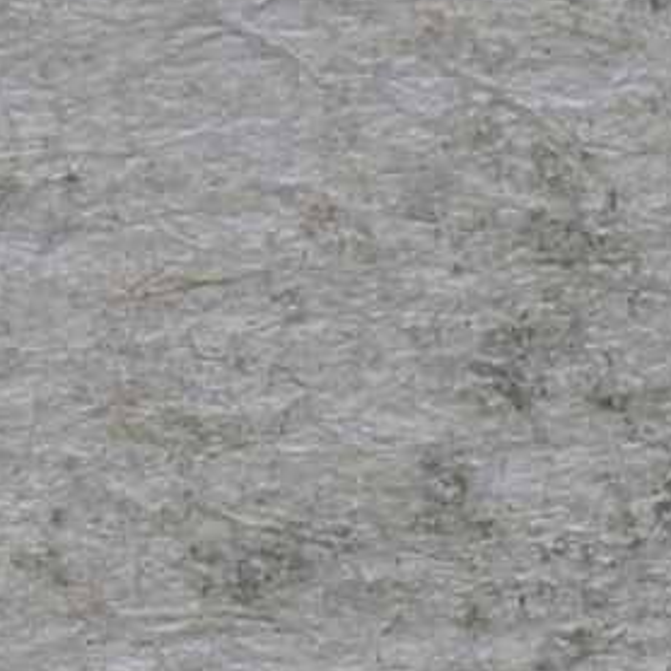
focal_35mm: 620
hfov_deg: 2.8
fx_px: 13592
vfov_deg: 2.8
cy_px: 1429
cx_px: -512
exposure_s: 1/250
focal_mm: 55
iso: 400
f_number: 14
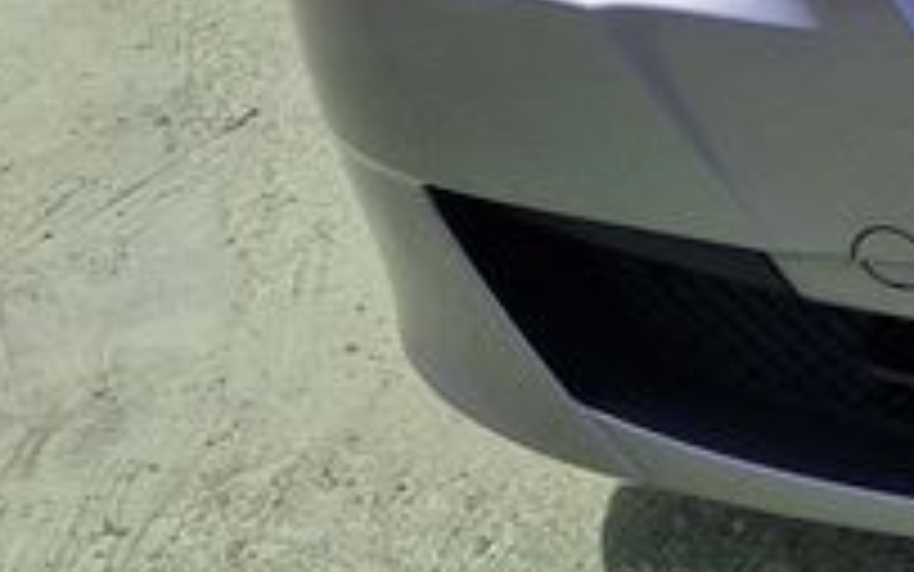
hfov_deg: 15.1
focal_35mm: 123
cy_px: -189
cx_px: 1558
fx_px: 3065
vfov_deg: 10.4
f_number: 1.8
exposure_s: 1/2336
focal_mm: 5.4
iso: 50
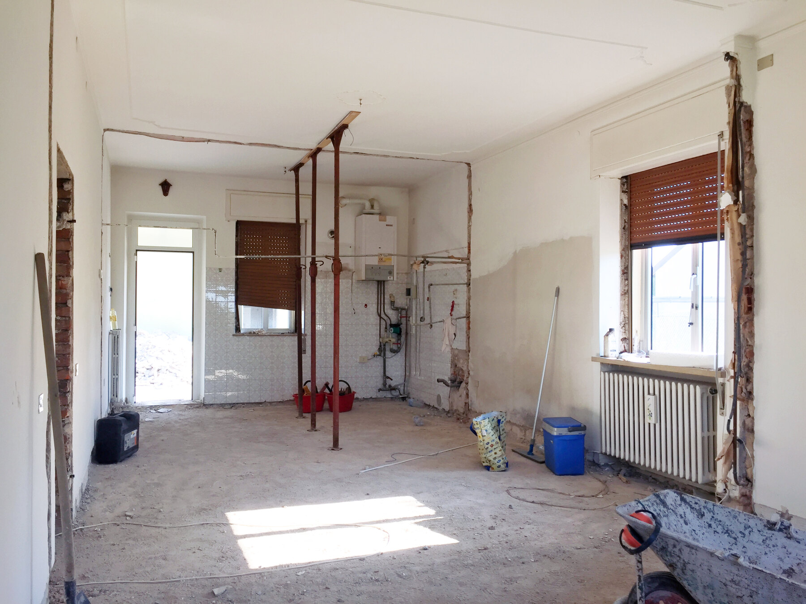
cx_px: 403
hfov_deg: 61.7
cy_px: 302
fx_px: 675
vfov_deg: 48.2
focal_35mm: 29
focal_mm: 4.15
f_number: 2.2
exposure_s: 1/118
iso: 32
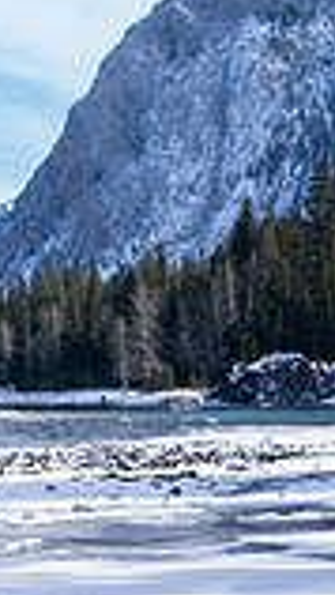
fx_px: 1593
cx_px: 187
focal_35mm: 101
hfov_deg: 12.0
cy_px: 446
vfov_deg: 21.0
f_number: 3.5
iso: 50
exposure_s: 1/400
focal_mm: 24
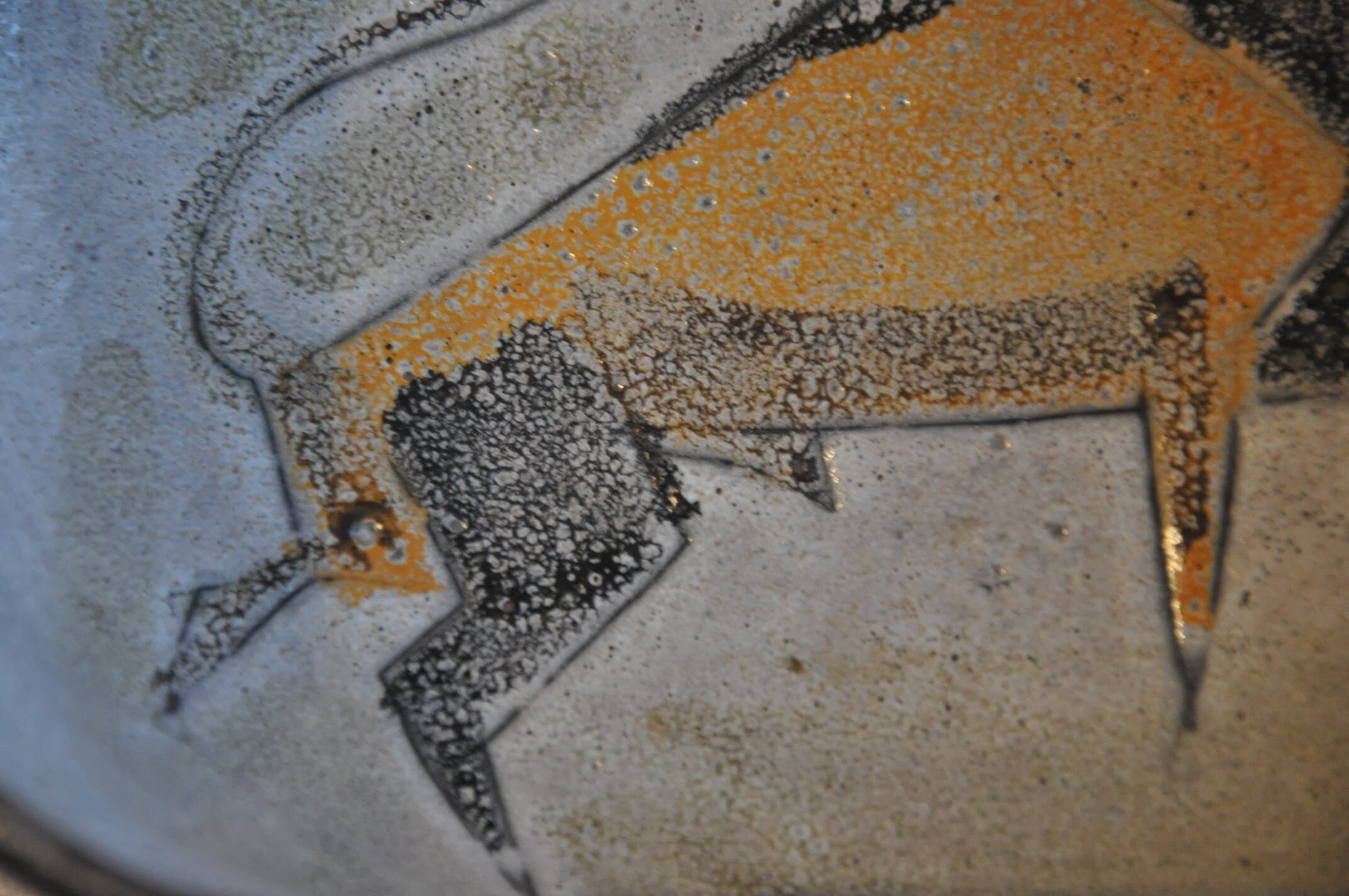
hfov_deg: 14.9
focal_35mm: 138
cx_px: 674
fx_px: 5165
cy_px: 448
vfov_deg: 9.9
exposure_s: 1/25
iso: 1600
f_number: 5.6
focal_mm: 92
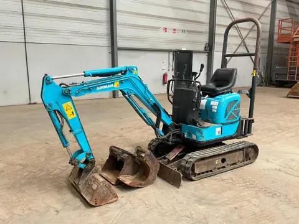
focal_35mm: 29
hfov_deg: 61.7
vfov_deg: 48.2
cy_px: 112
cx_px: 150
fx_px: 250
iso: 100
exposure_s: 1/60
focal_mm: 3
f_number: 1.8
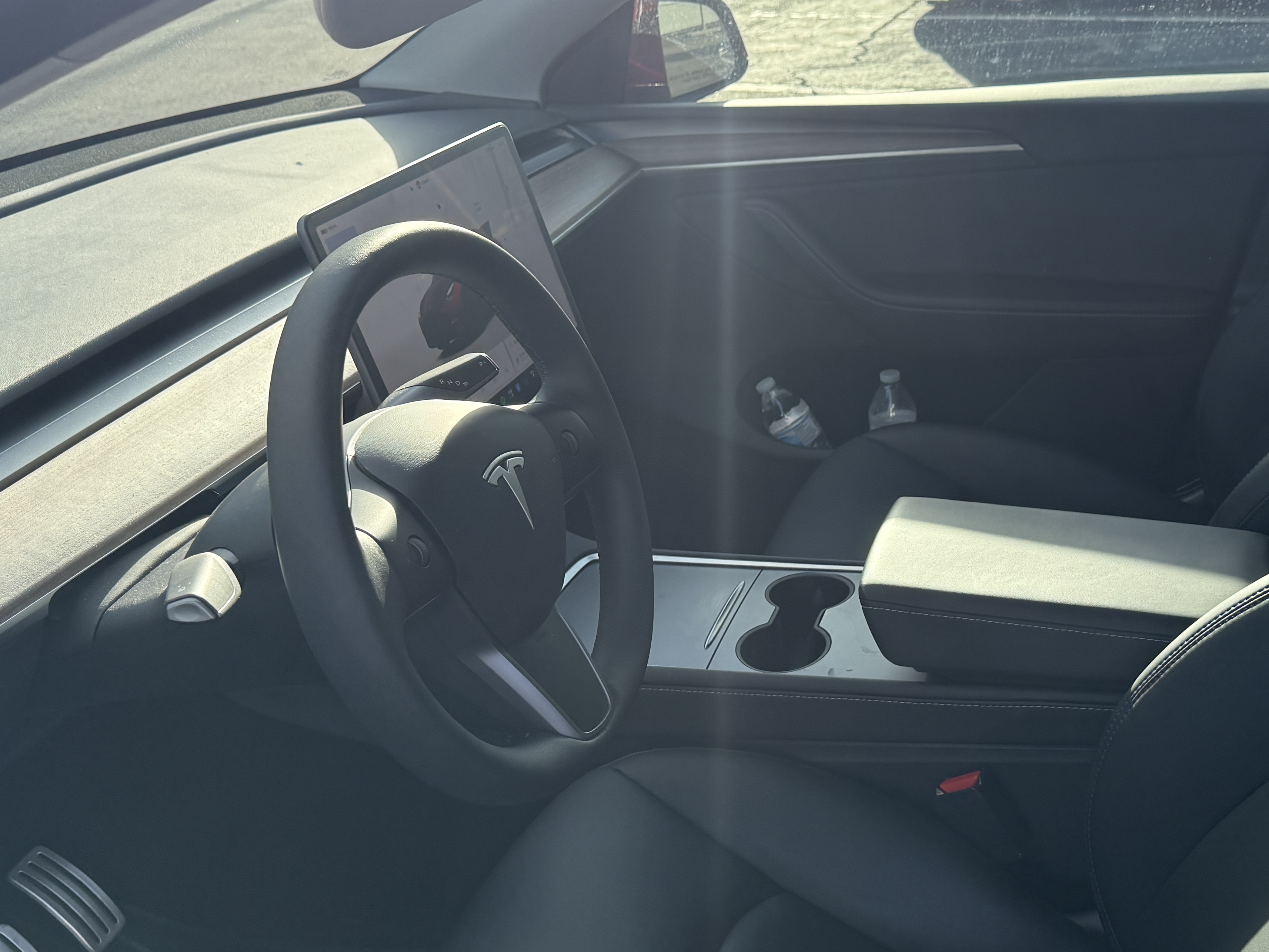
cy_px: 490
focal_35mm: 40
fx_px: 1466
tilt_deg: -25.2
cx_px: 797
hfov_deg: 46.4
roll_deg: +3.1
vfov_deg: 36.0
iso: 100
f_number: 1.78
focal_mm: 6.76
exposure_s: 1/1553
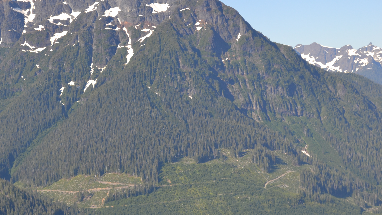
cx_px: 115
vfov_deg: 11.0
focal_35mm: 110
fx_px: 1114
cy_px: 83
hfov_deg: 19.4
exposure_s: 1/250
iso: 100
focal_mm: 50
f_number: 8
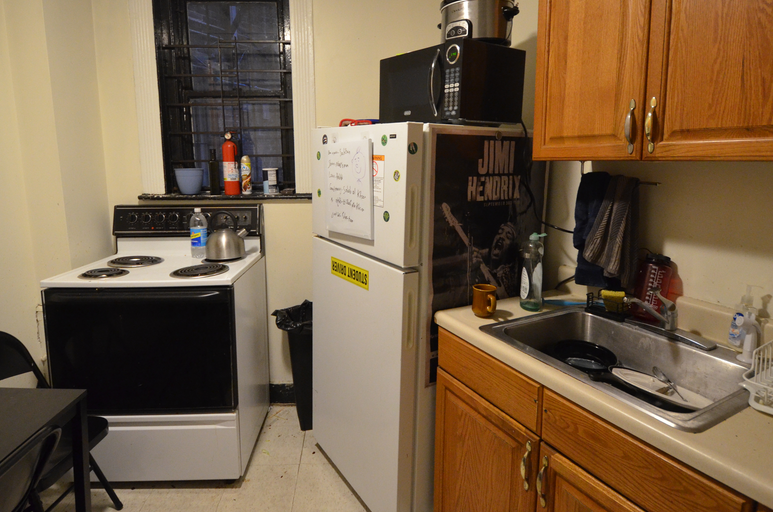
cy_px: 212
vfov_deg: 61.3
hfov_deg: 84.1
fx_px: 429
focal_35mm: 20
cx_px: 381
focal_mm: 10
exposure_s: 1/60
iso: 2000
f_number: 4
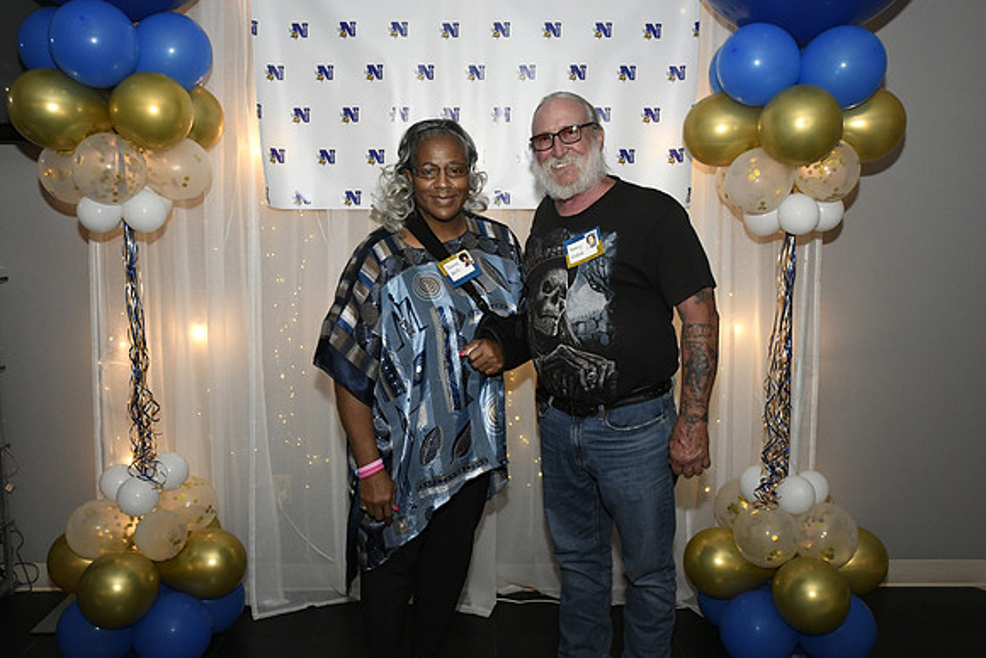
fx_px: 877
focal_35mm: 32
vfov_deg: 41.1
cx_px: 493
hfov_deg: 58.7
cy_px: 329
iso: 6400
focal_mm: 32
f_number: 11
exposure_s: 1/60
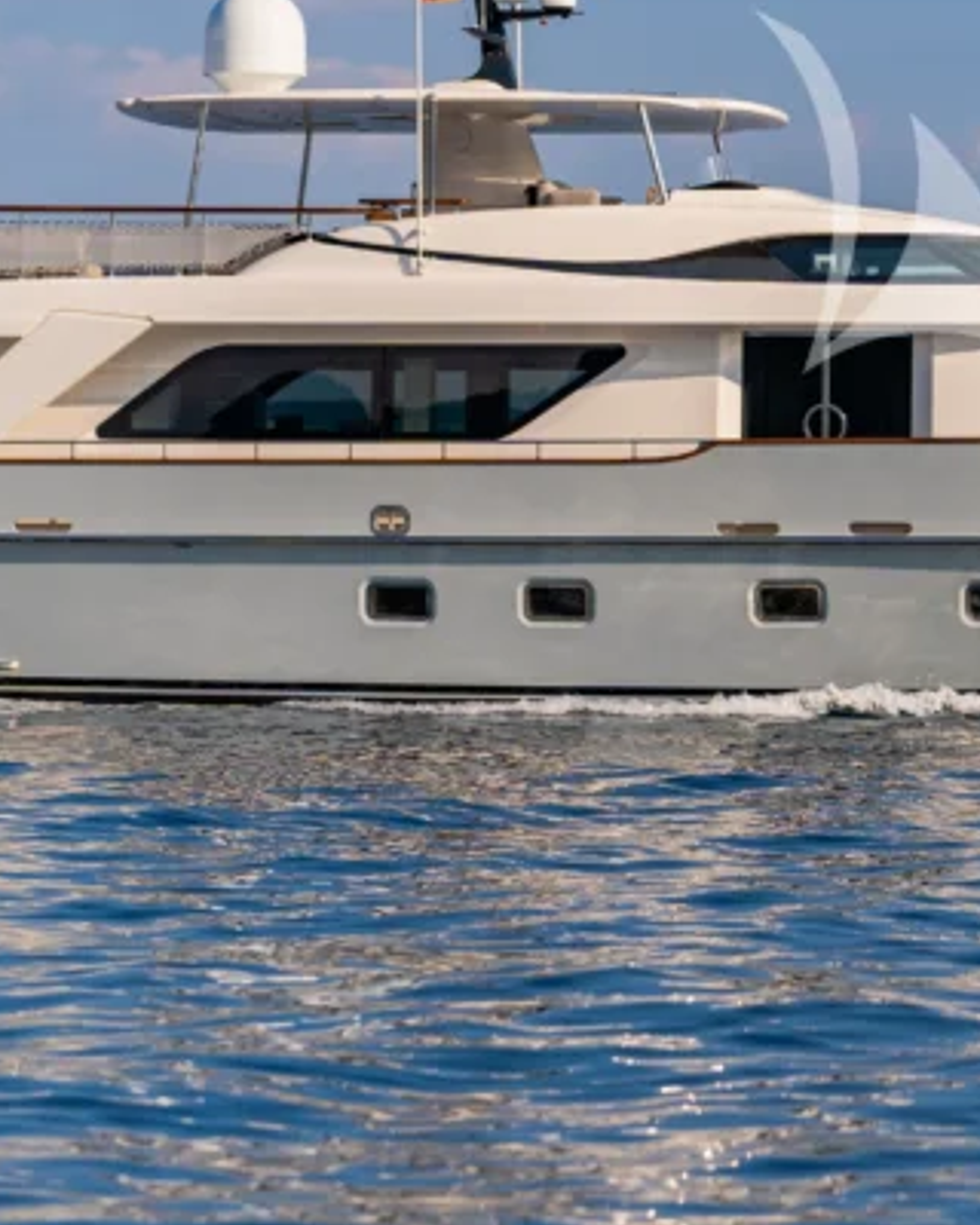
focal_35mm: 168
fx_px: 6091
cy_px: 191
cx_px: 891
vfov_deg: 11.4
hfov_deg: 9.2
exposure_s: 1/2500
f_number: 4
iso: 100
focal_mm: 70
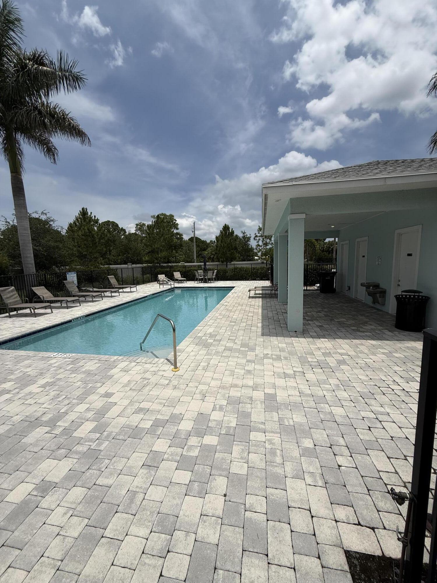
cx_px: 218
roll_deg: +2.5
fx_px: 236
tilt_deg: -5.3
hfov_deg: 85.7
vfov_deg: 102.1
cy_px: 292
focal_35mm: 14
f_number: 2.2
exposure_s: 1/6173
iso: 50
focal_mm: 2.22
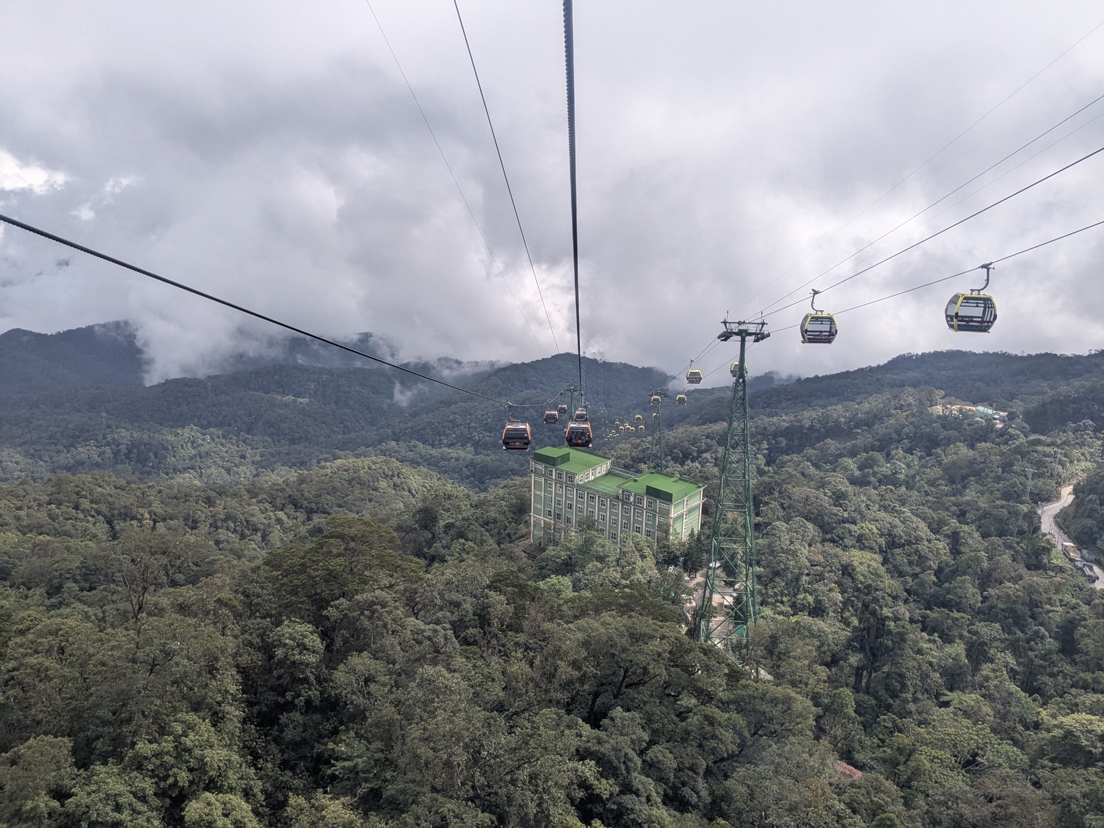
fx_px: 861
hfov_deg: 65.3
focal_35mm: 27
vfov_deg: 51.4
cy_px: 414
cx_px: 552
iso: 57
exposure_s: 1/2128
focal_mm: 4.38
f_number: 1.73
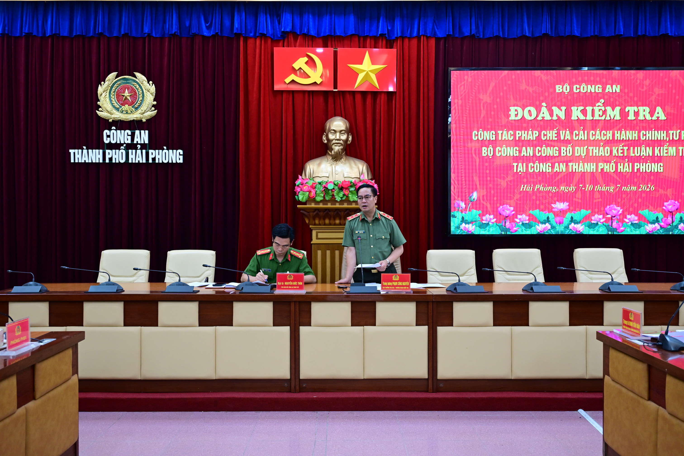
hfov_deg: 59.5
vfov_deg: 41.7
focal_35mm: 32
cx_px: 342
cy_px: 228
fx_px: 598
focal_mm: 31.5
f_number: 4
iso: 2000
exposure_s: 1/200
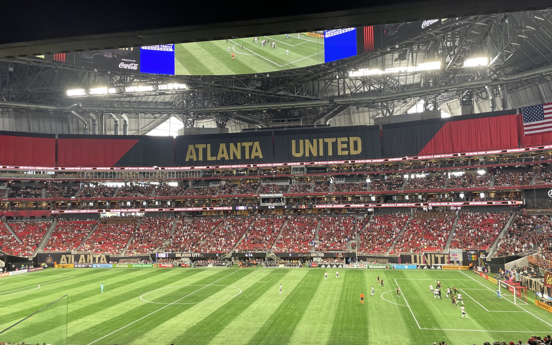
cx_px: 278
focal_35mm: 28
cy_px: 174
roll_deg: -0.7
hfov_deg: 66.5
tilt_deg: +3.5
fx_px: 421
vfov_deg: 44.5
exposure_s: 1/103
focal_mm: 4.2
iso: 125
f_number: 1.6
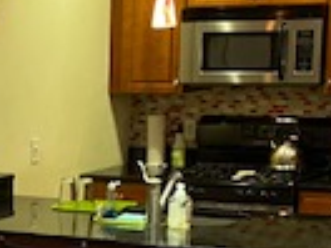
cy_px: 346
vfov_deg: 11.4
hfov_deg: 15.0
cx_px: -95
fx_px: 1205
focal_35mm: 126
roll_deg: +1.2
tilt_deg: -14.2
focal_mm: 4.25
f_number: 1.8
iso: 250
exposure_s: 1/60
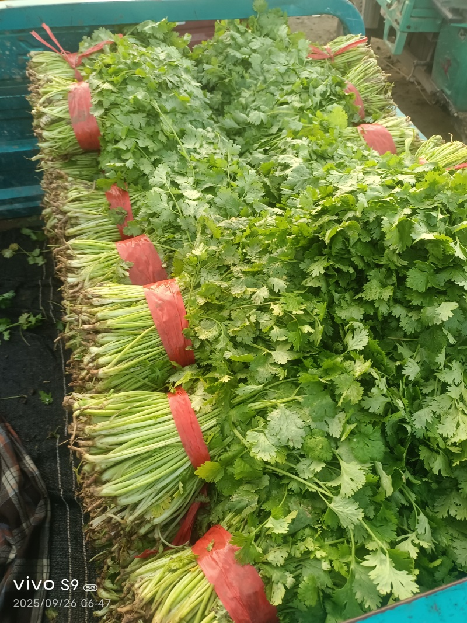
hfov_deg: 54.9
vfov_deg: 69.4
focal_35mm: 25
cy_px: 312
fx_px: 450
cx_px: 234
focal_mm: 4.71
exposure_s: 1/100
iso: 313
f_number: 1.79
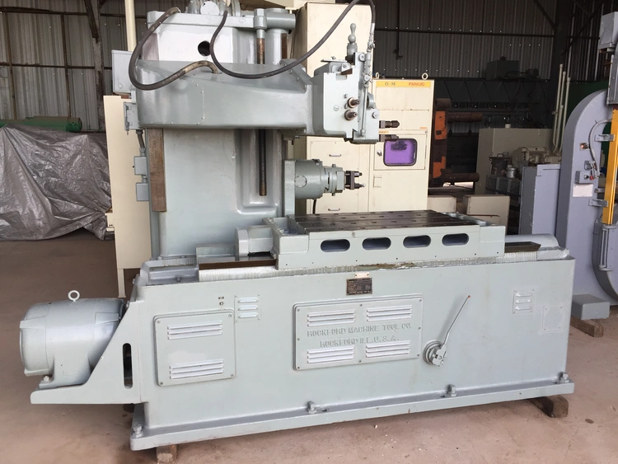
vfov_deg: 48.3
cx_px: 309
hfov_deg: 61.6
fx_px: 518
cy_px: 232
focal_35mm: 29
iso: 40
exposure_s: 1/120
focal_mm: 4.15
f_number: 2.2
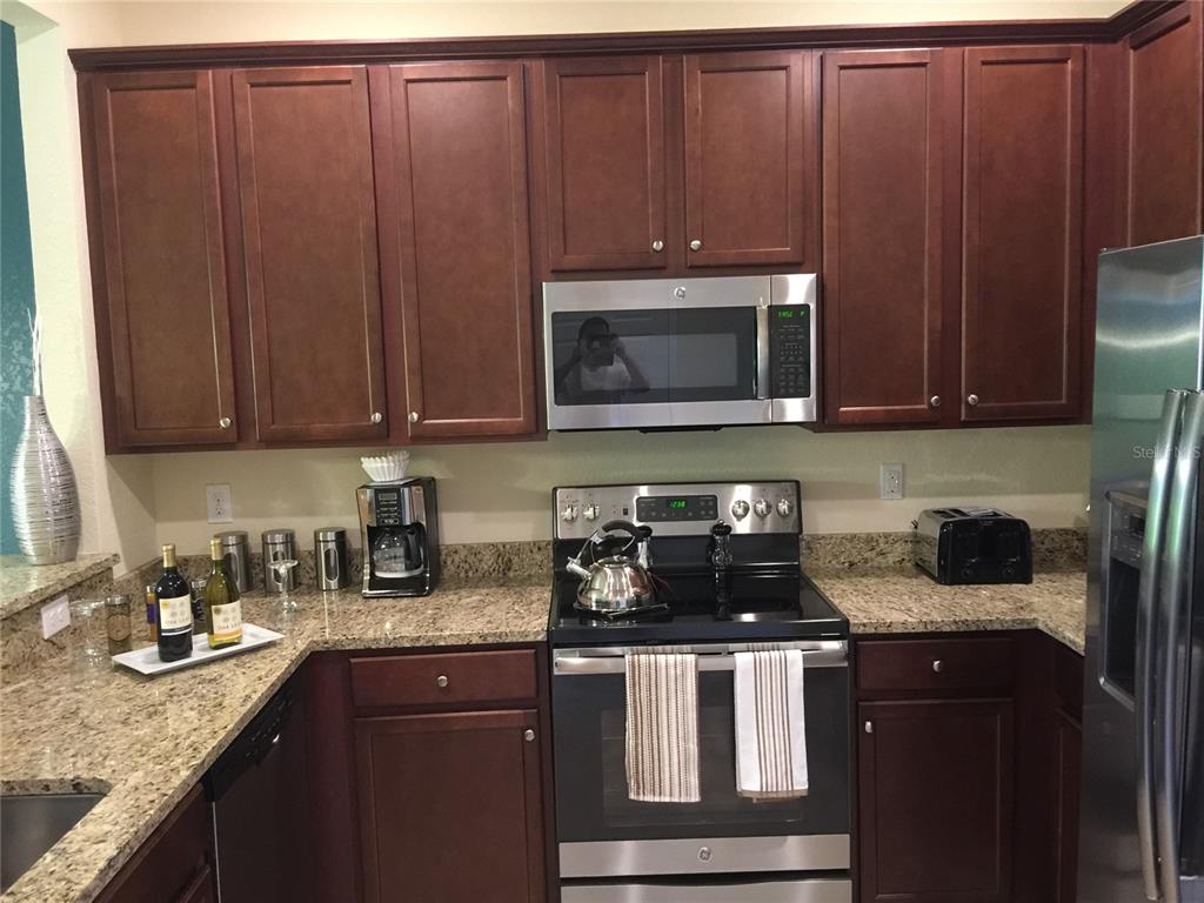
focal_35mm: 29
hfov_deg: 61.7
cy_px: 452
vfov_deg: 48.2
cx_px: 602
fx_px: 1009
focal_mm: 4.15
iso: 125
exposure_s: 1/15
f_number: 2.2
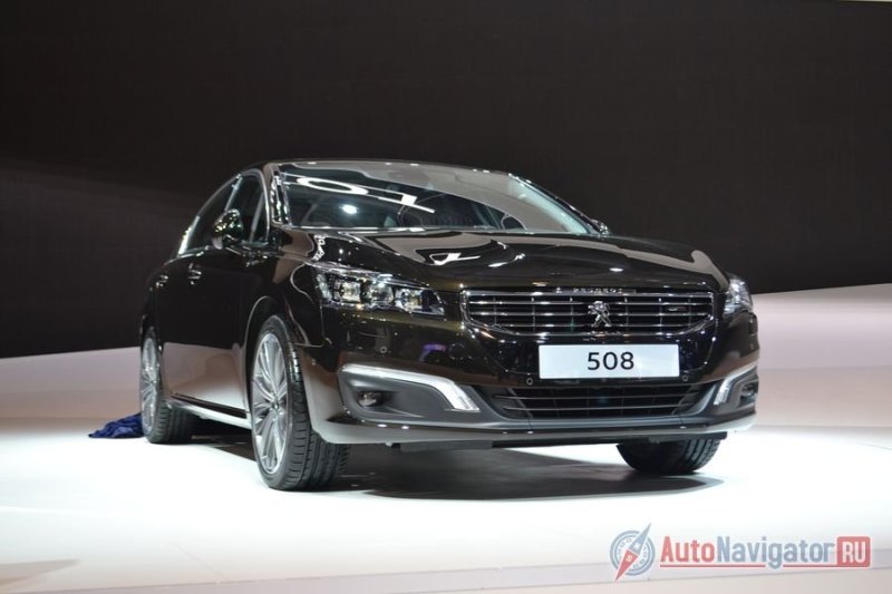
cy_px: 297
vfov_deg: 25.0
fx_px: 1338
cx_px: 446
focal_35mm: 54
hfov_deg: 36.9
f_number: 5
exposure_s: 1/80
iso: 400
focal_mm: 36
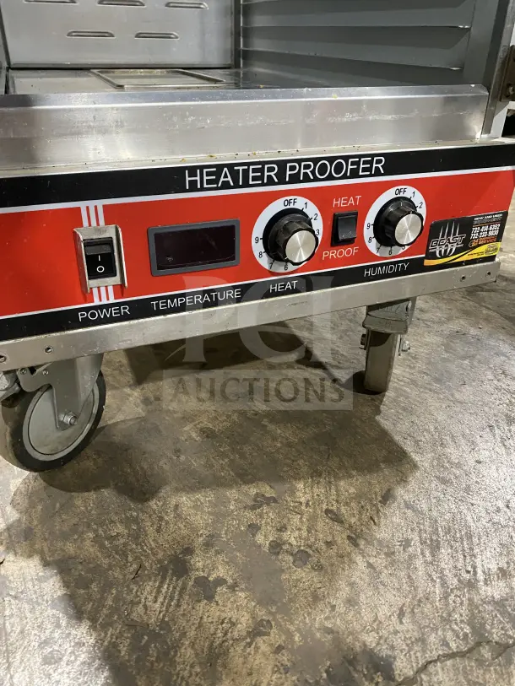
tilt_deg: -29.6
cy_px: 343
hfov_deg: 53.1
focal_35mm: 26
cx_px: 258
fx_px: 516
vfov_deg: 67.3
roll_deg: -2.0
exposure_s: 1/55
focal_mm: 4.25
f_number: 1.8
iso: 500
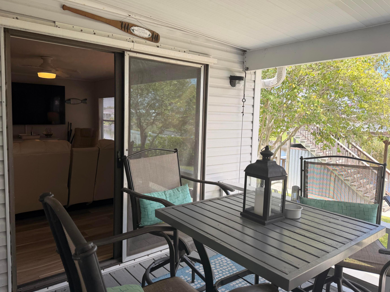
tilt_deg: -5.1
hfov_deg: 69.4
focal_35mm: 25
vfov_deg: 54.9
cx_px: 187
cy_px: 143
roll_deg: -0.6
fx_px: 282
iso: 80
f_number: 1.78
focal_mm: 6.76
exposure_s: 1/589
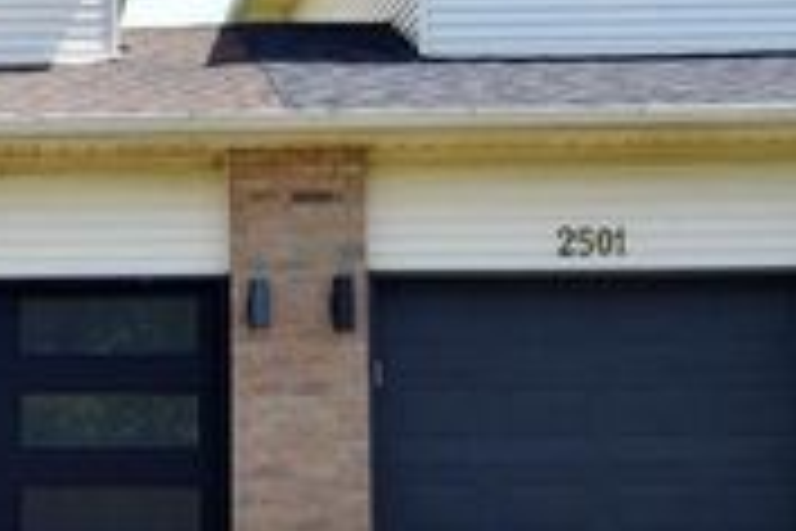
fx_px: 1813
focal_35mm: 82
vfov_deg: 16.6
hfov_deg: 22.2
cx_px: -234
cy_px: 137
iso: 500
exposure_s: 1/500
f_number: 11
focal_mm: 29
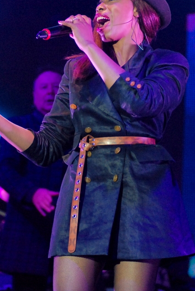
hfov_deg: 7.8
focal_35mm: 176
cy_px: 106
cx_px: 106
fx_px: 1427
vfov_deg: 11.7
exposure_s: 1/400
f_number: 2.8
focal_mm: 86
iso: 1600
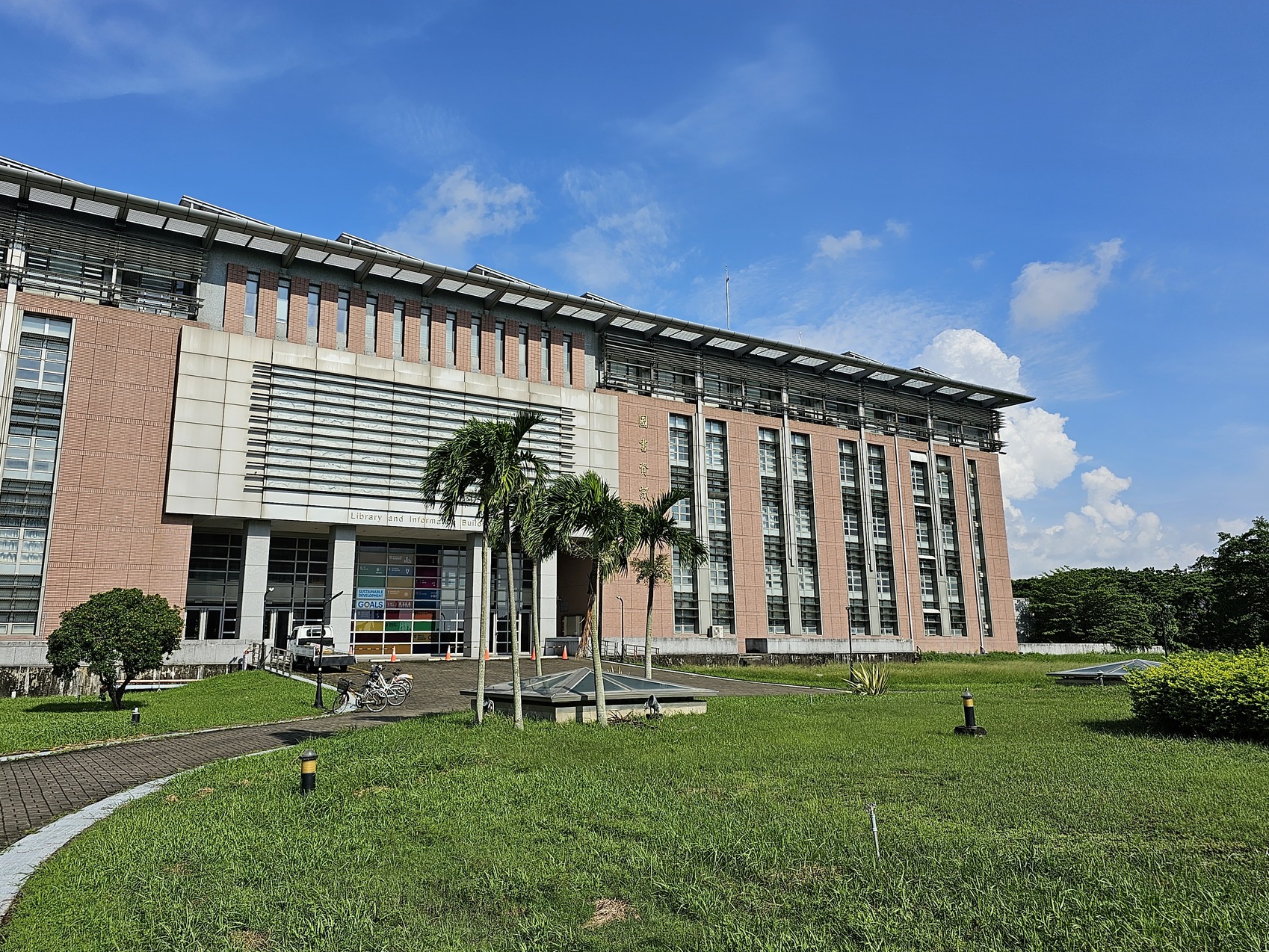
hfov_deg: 67.2
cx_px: 600
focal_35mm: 26
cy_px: 427
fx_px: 953
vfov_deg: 53.0
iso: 12
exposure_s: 1/1690
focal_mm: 6.3
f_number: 1.7
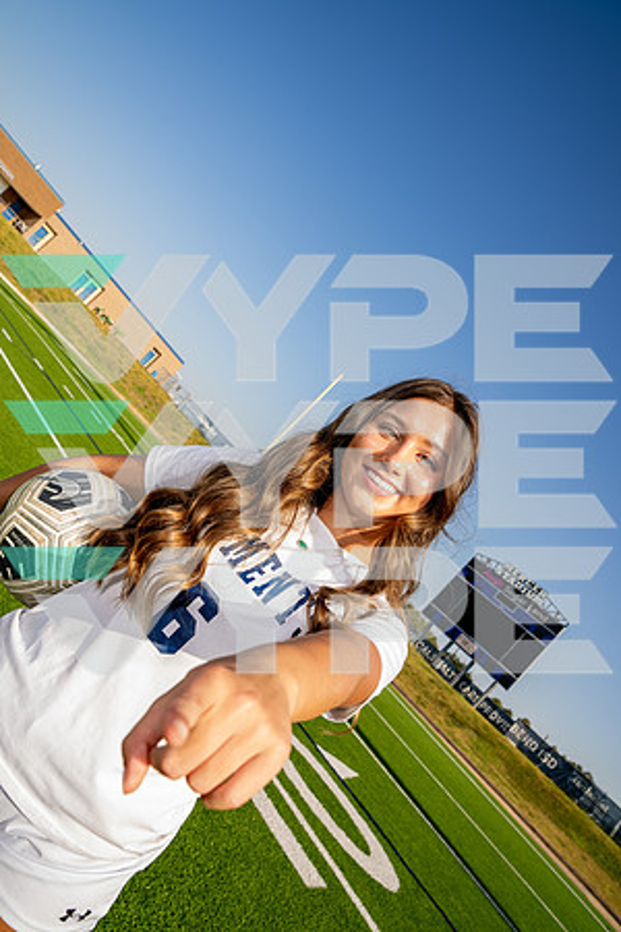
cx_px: 310
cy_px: 466
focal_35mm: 24
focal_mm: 24
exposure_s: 1/125
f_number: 7.1
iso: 50
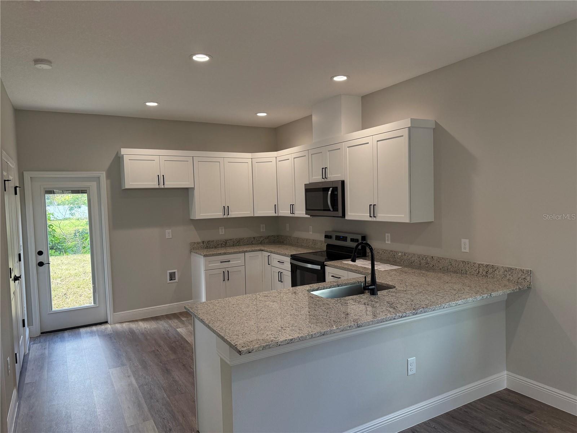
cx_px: 288
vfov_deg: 56.8
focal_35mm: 24
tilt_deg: -2.8
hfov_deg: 71.6
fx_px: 400
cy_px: 216
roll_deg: +1.7
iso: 160
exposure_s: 1/230
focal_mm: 6.76
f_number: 1.78
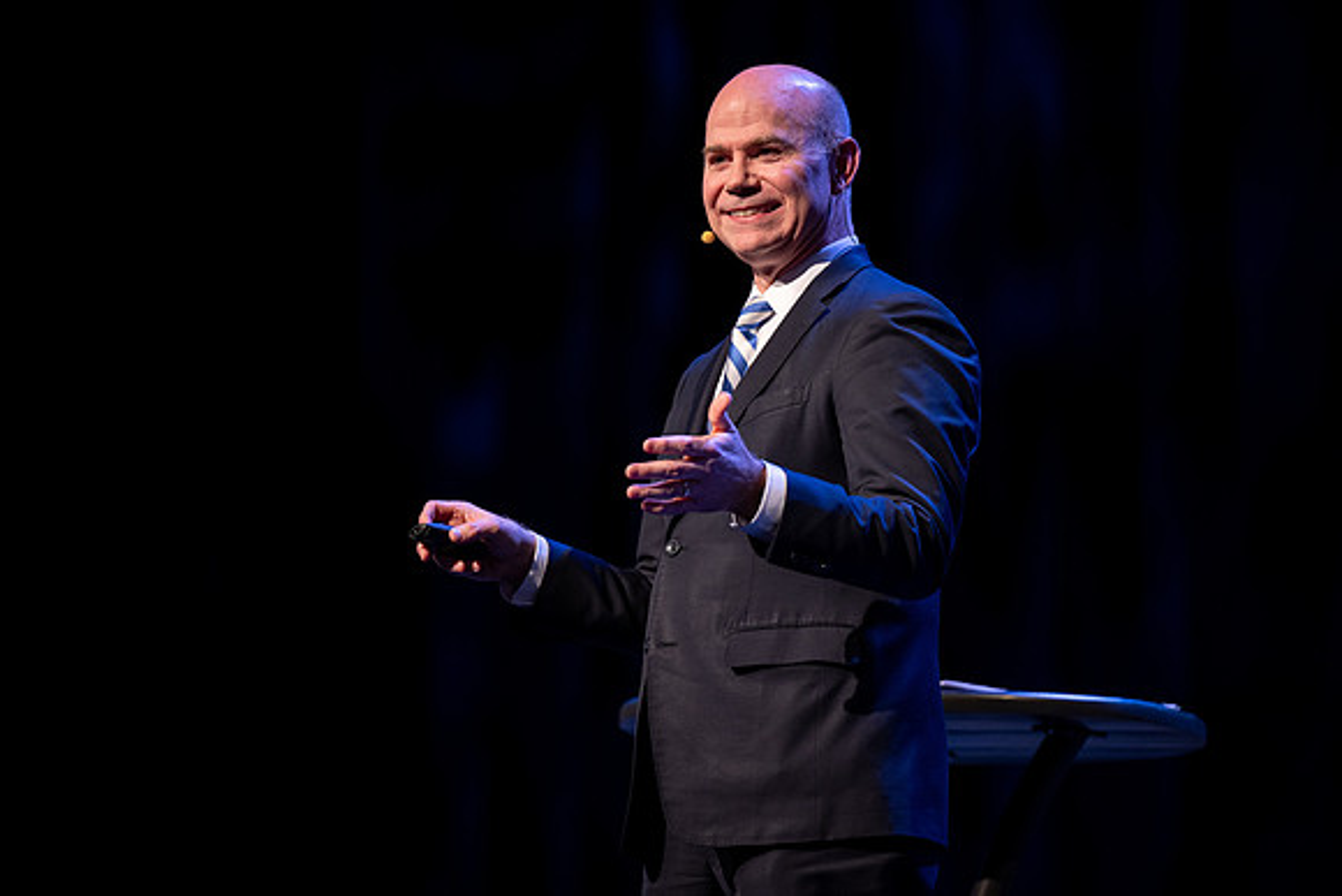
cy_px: 448
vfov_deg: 6.9
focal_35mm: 200
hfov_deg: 10.3
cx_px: 671
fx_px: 7457
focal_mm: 200
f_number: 2.8
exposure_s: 1/60
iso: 640
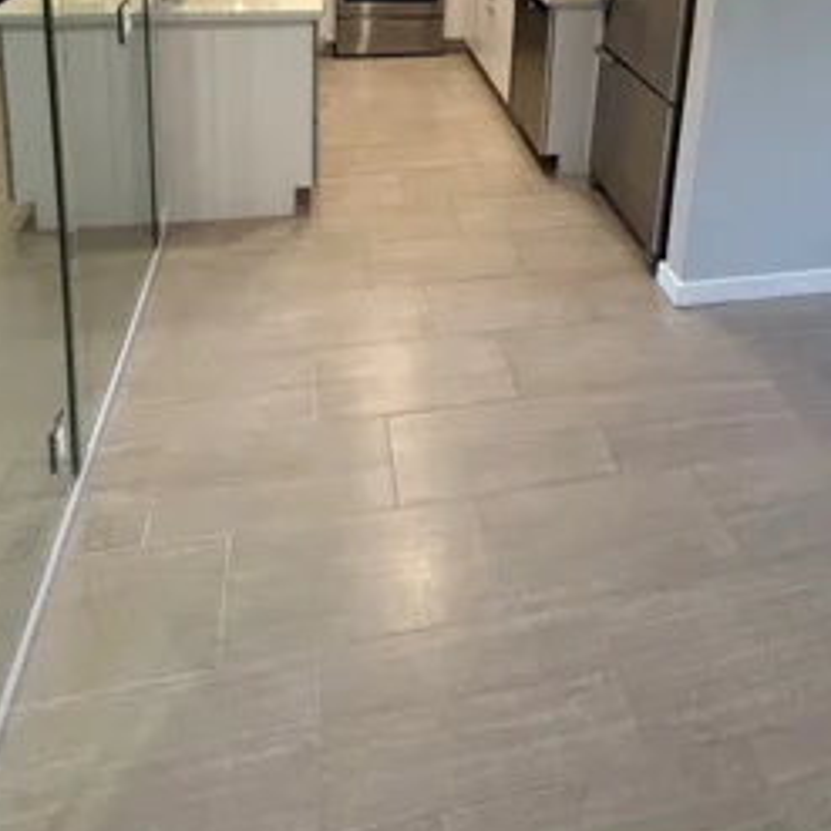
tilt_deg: -9.7
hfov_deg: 57.1
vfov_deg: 46.0
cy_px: -37
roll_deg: -2.6
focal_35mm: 28
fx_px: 760
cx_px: 464
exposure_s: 1/120
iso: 250
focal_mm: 2.22
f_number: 2.2
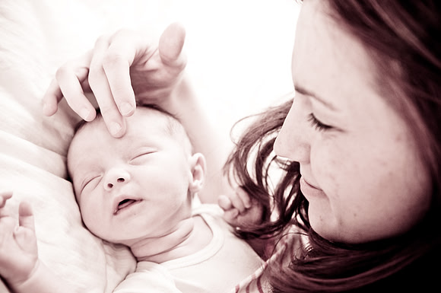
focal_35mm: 46
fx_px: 569
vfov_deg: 28.9
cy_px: 146
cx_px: 220
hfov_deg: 42.4
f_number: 2.8
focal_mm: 31
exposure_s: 1/30
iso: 200
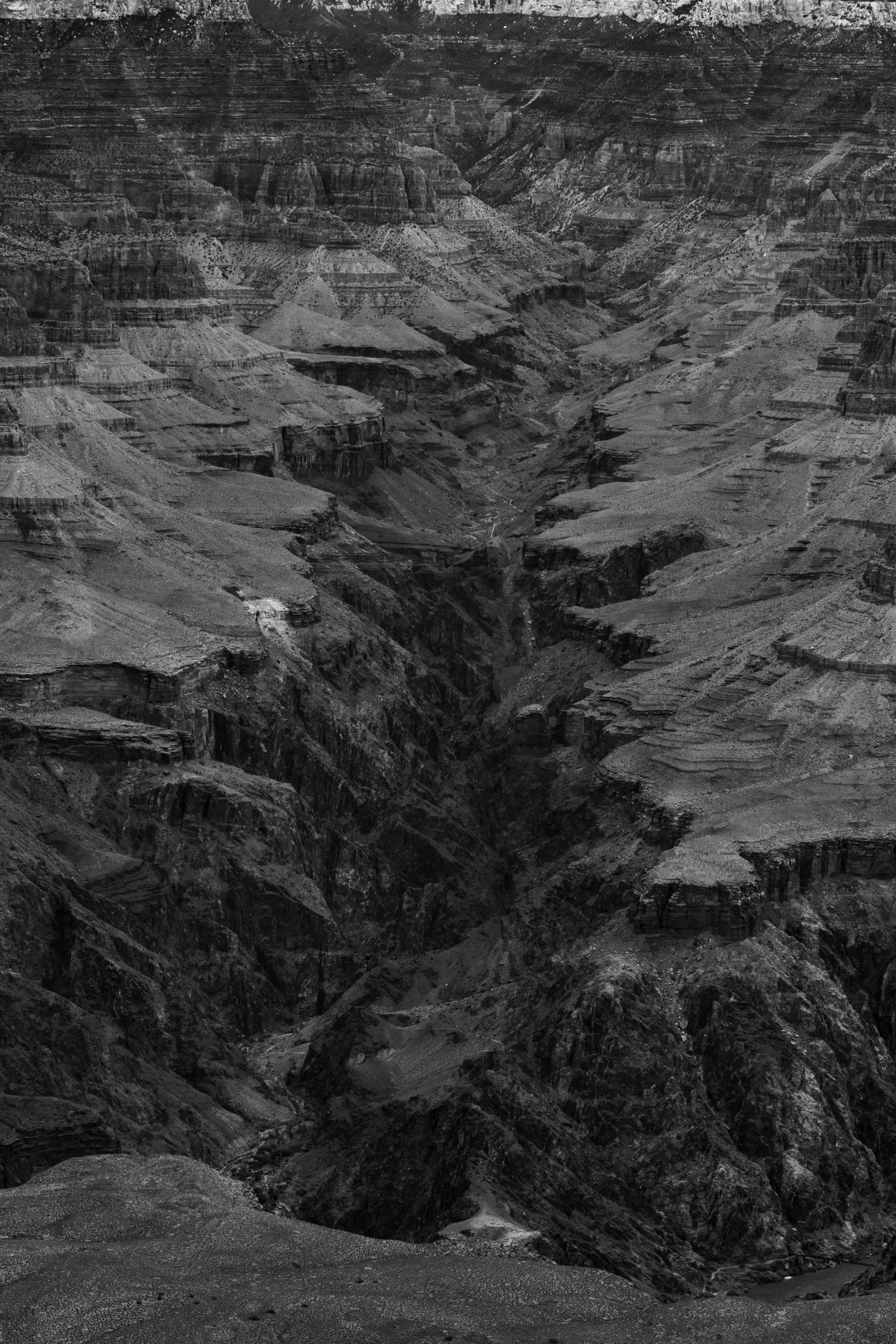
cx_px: 448
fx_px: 4106
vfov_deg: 18.6
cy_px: 672
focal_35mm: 110
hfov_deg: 12.5
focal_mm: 110
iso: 400
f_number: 22
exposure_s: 1/50
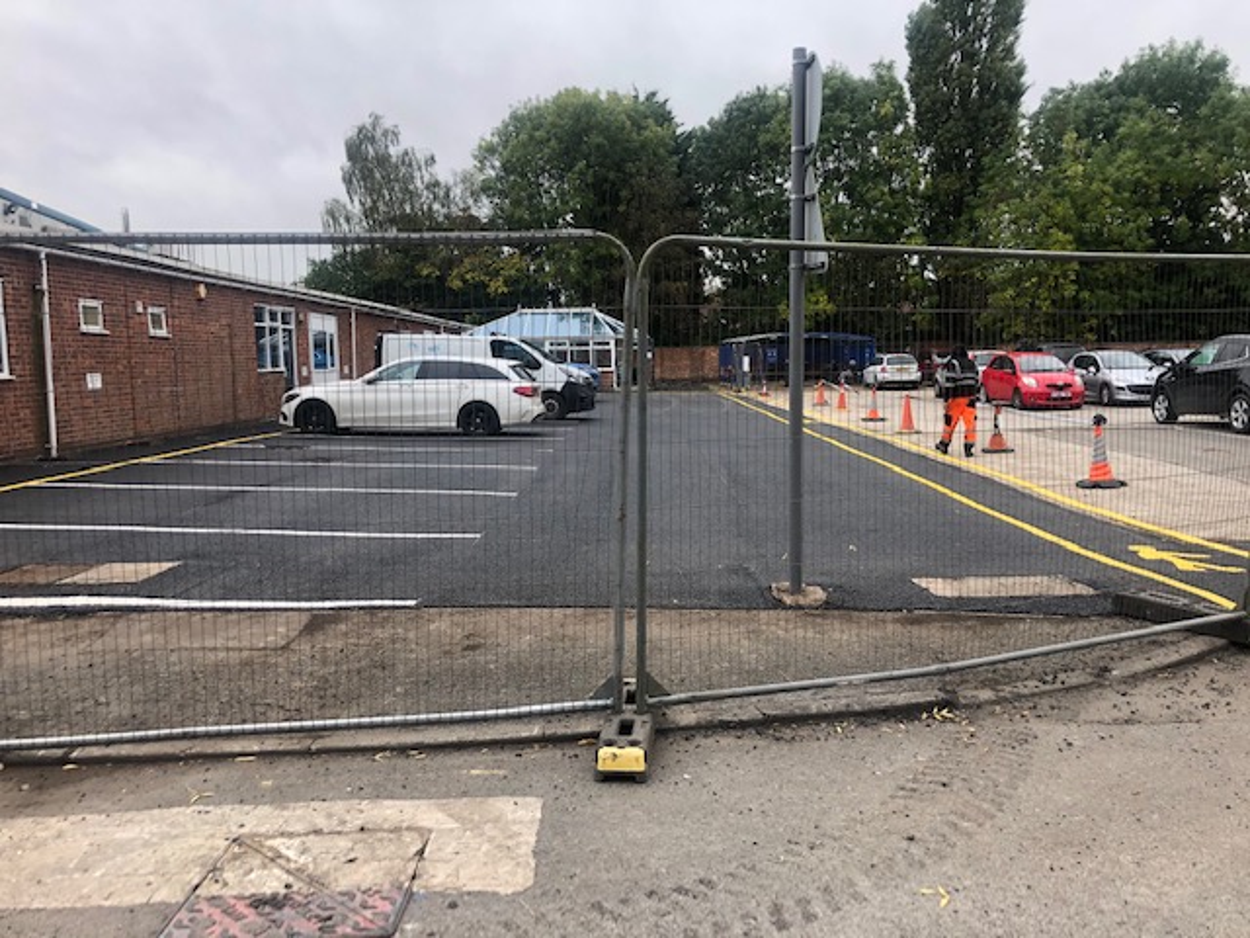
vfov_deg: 49.7
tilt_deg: -7.8
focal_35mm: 28
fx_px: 1011
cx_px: 625
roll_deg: +0.8
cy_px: 469
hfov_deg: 63.4
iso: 20
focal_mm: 3.99
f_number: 1.8
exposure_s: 1/123
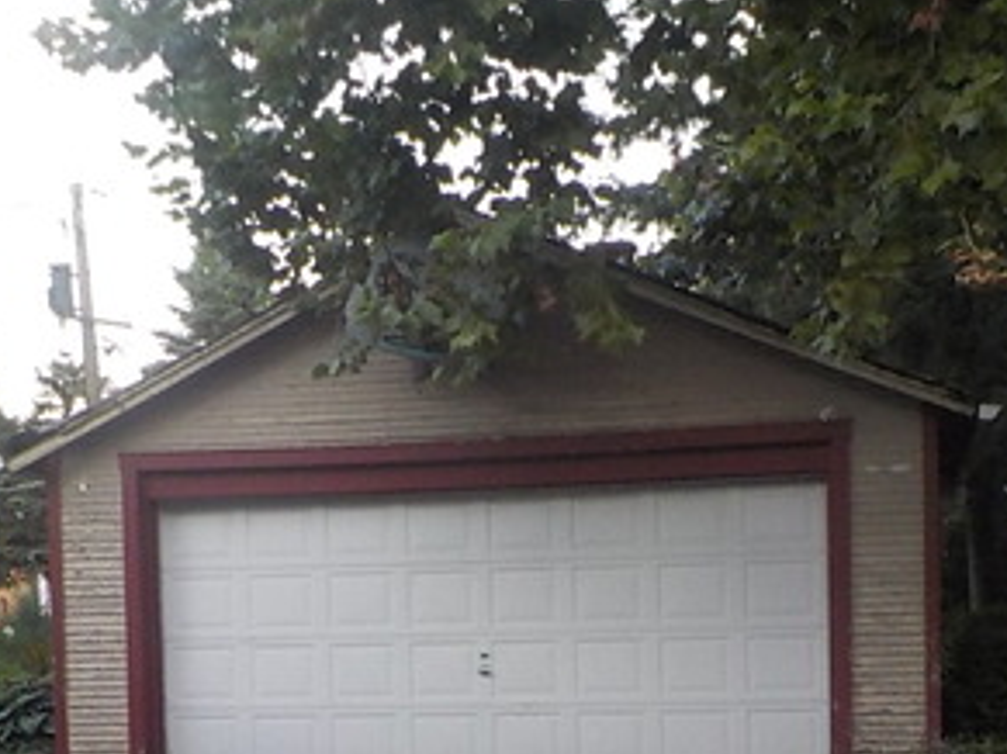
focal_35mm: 66
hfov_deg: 29.4
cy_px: 726
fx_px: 1919
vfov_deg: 21.6
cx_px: 505
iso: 320
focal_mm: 4.1
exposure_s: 1/30
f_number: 3.3
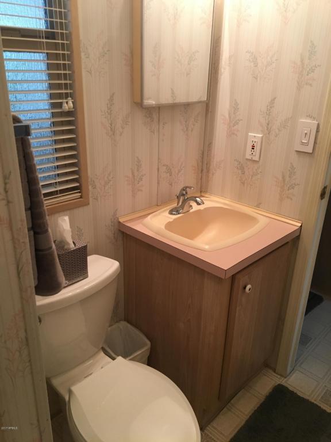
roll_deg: -2.4
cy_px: 221
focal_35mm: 29
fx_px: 370
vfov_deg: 61.7
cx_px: 166
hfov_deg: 48.2
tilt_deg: -21.0
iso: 125
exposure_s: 1/30
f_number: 2.2
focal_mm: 4.15
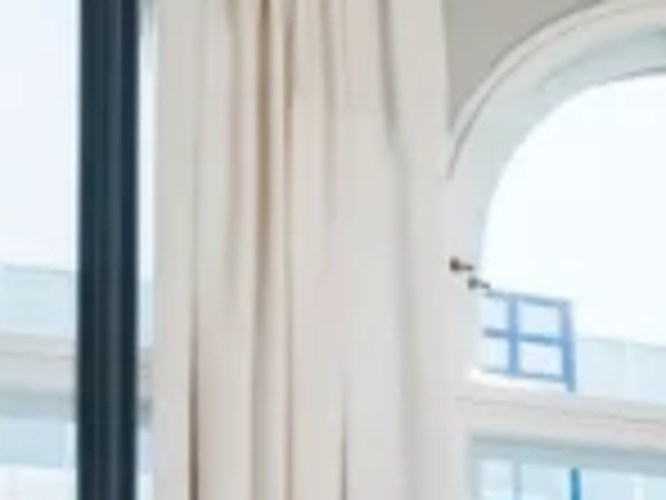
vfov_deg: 14.2
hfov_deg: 13.2
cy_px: 869
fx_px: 1789
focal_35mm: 93
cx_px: 1750
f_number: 5.6
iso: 800
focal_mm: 14
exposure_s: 1/125
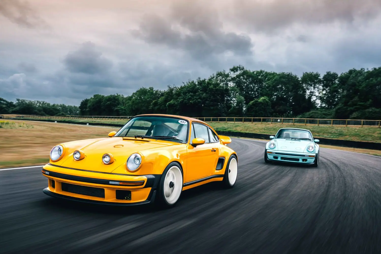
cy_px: 127
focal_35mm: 37
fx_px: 388
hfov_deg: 52.2
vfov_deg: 36.2
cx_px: 190
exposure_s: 1/40
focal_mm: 36.7
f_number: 14
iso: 100
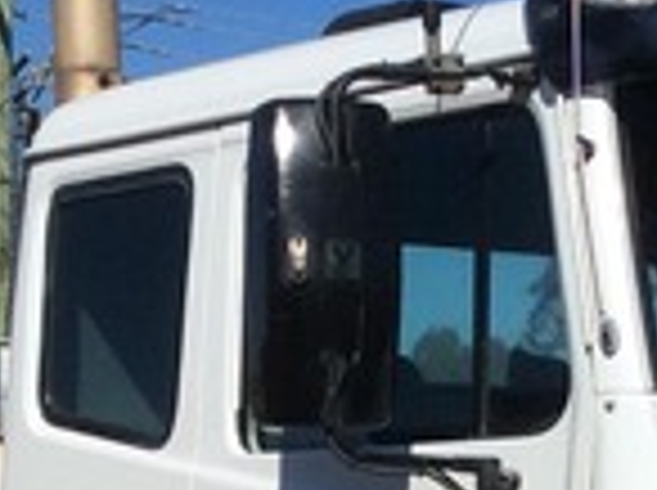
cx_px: 234
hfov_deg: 10.9
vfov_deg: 8.0
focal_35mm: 181
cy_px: 791
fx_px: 3430
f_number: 2.4
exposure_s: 1/2865
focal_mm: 3.3
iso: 32
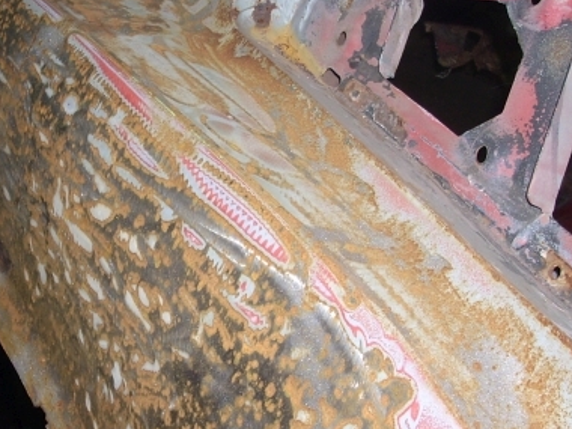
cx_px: 170
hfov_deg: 26.5
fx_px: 1206
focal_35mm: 73
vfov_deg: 20.2
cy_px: 207
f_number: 2.8
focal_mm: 6.2
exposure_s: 1/60
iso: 64
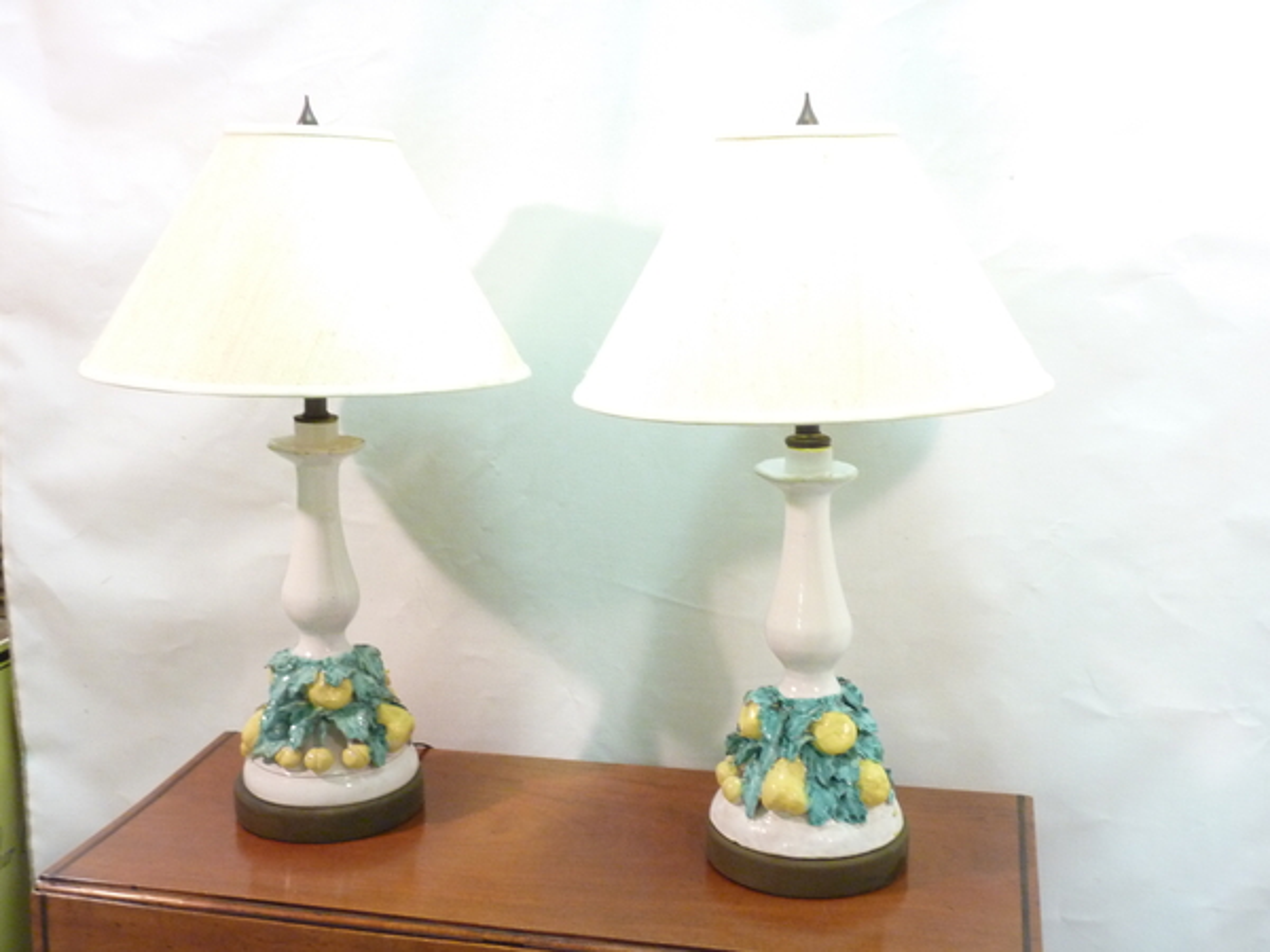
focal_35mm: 42
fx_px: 1541
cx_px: 635
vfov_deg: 34.3
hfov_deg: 44.8
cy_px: 476
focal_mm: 6.9
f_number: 3.7
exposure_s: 1/8
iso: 400
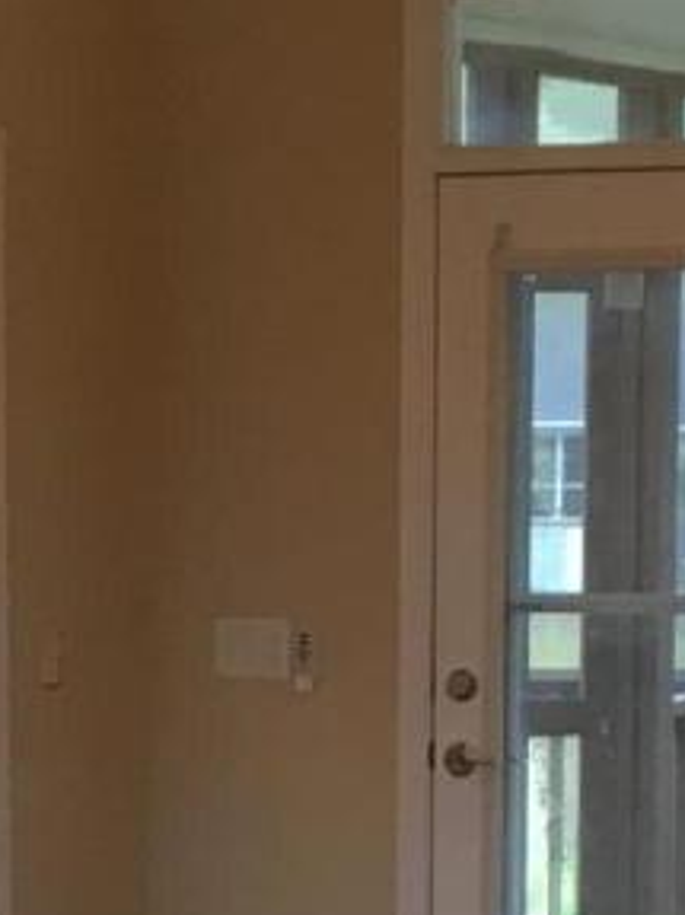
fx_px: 5334
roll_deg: +1.2
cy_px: 1396
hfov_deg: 7.3
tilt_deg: -11.1
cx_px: 127
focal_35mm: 202
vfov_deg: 9.5
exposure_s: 1/30
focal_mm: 4.15
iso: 50
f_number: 2.2
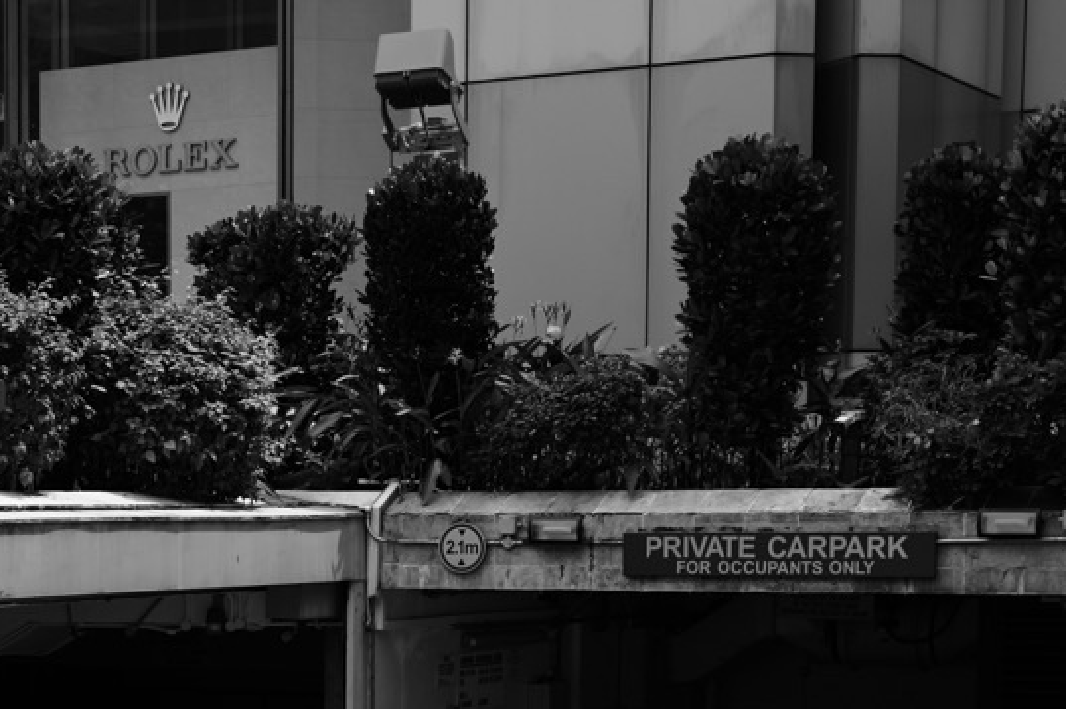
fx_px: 3018
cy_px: 778
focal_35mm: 102
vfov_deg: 13.1
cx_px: -124
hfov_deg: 19.2
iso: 100
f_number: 4.5
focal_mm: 43
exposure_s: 1/400
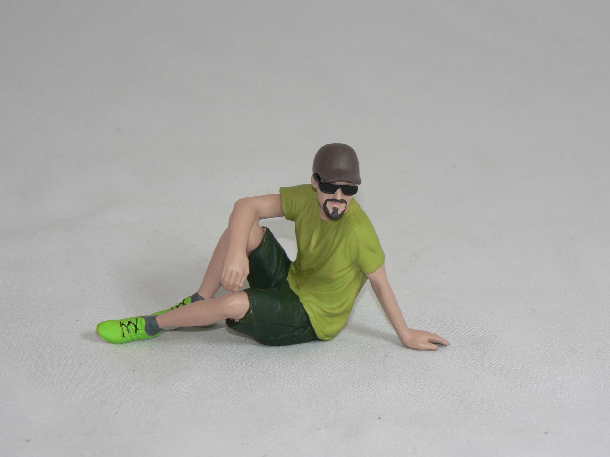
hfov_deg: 15.2
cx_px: 305
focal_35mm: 130
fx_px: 2291
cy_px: 228
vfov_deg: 11.4
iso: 80
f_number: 3.2
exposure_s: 1/60
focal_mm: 21.6
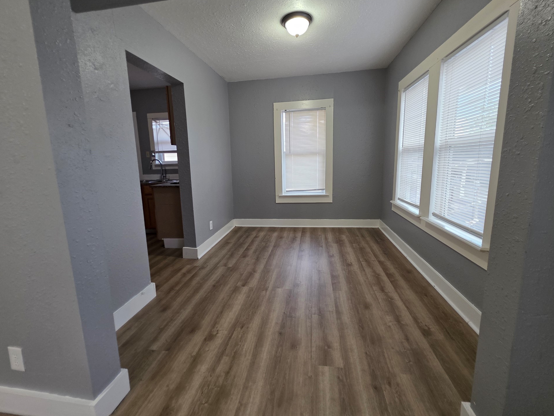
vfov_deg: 85.6
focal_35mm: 14
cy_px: 202
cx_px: 278
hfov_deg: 102.1
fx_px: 224
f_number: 1.9
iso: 125
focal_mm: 2.2
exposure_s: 1/120
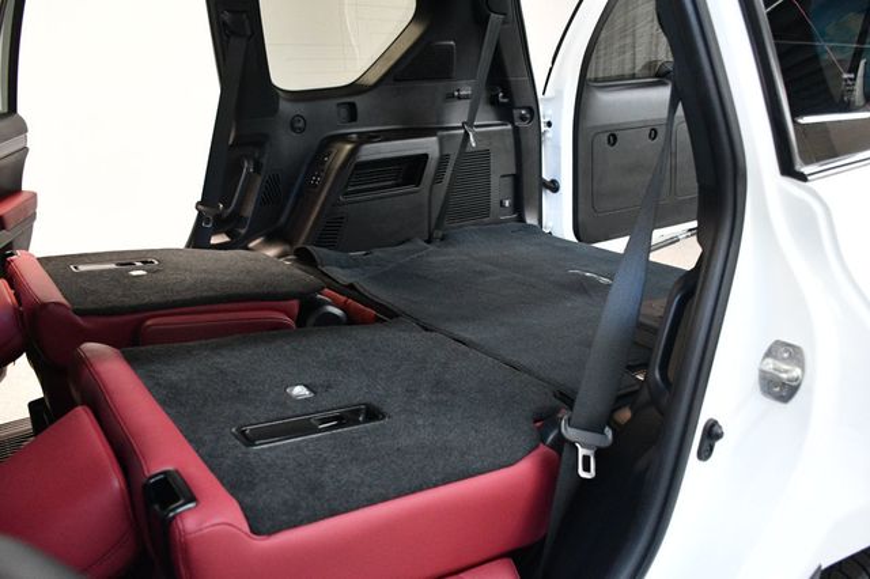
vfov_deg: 47.9
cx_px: 435
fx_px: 652
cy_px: 290
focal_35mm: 27
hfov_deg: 67.4
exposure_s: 1/80
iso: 3200
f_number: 3.5
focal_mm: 18
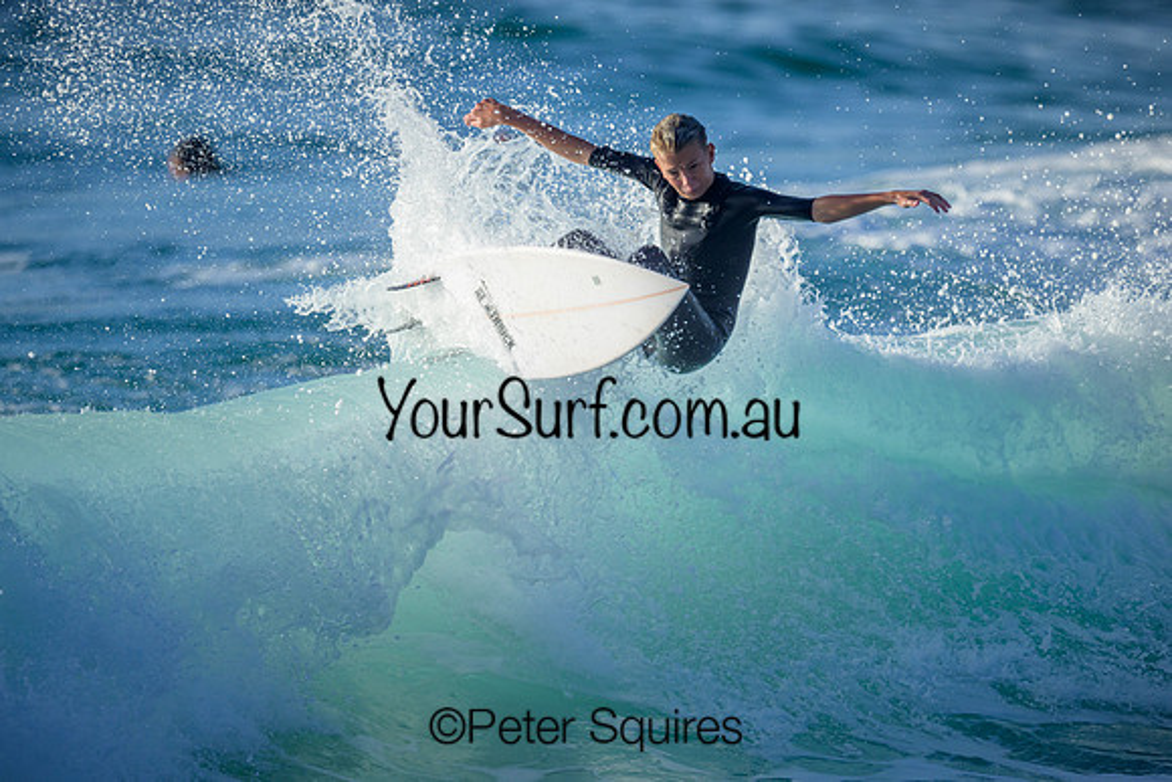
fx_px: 26998
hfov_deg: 2.5
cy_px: 377
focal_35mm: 829
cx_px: 565
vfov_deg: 1.7
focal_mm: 800
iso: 560
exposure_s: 1/2500
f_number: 6.3
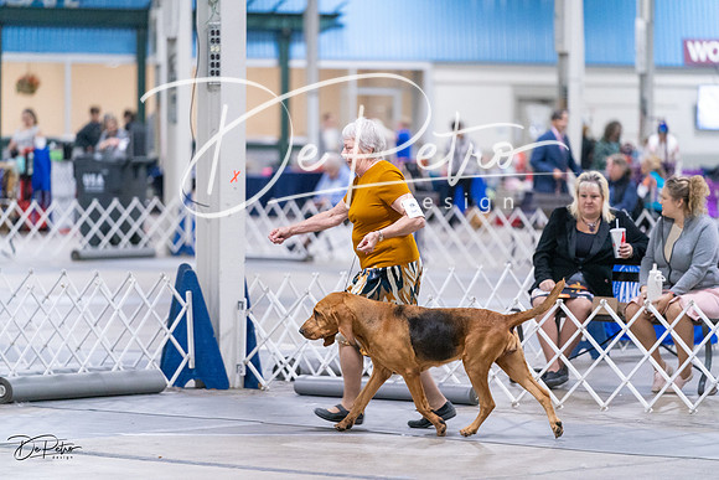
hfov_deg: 11.2
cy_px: 240
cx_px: 360
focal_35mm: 184
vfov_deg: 7.5
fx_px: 3676
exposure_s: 1/250
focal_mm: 184
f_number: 2.8
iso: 6400
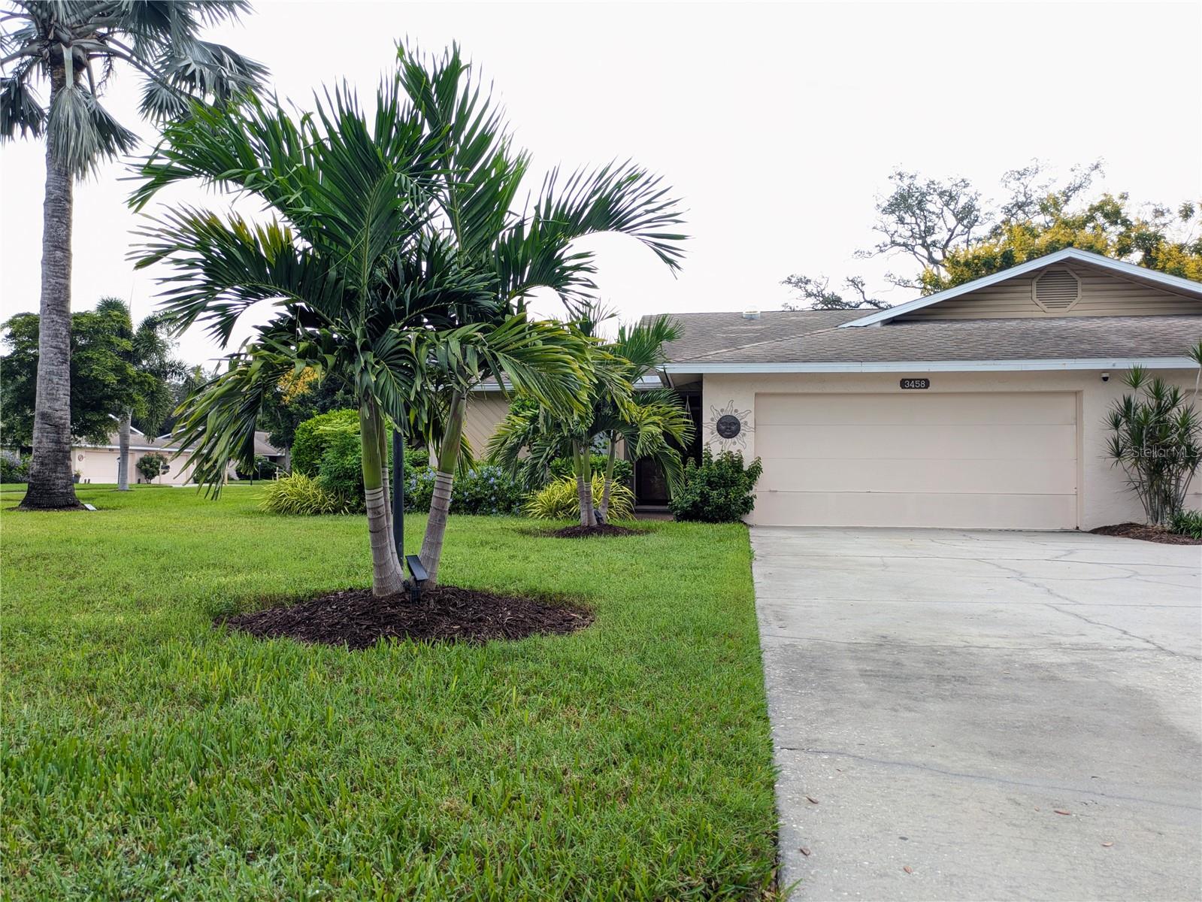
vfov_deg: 54.9
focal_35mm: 25
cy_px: 451
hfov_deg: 69.4
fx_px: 868
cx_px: 601
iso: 49
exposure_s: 1/227
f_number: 1.89
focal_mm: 5.43
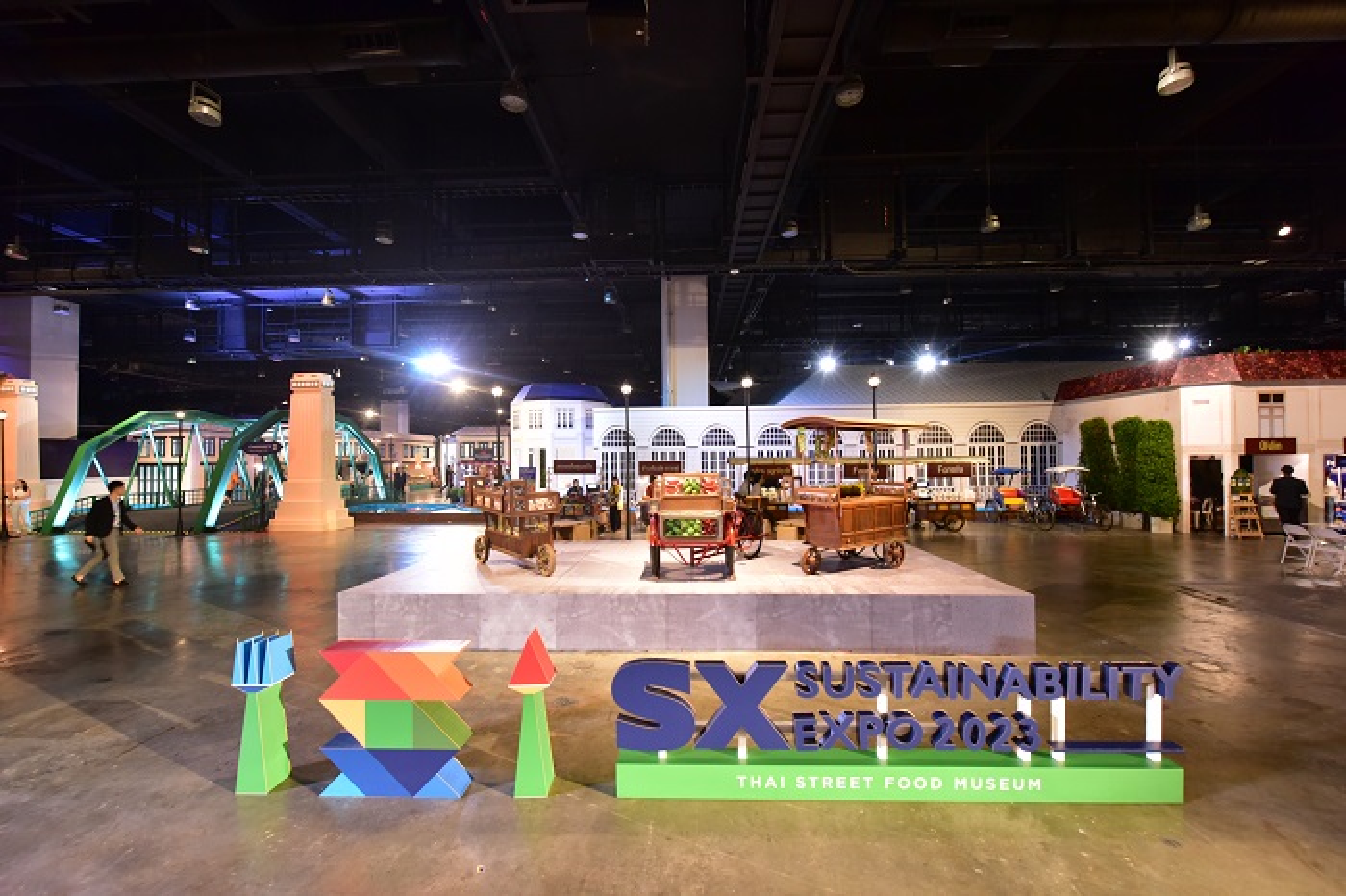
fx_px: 523
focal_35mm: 14
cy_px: 448
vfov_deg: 81.2
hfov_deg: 104.3
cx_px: 673
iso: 2200
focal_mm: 14
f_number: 6.3
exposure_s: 1/40
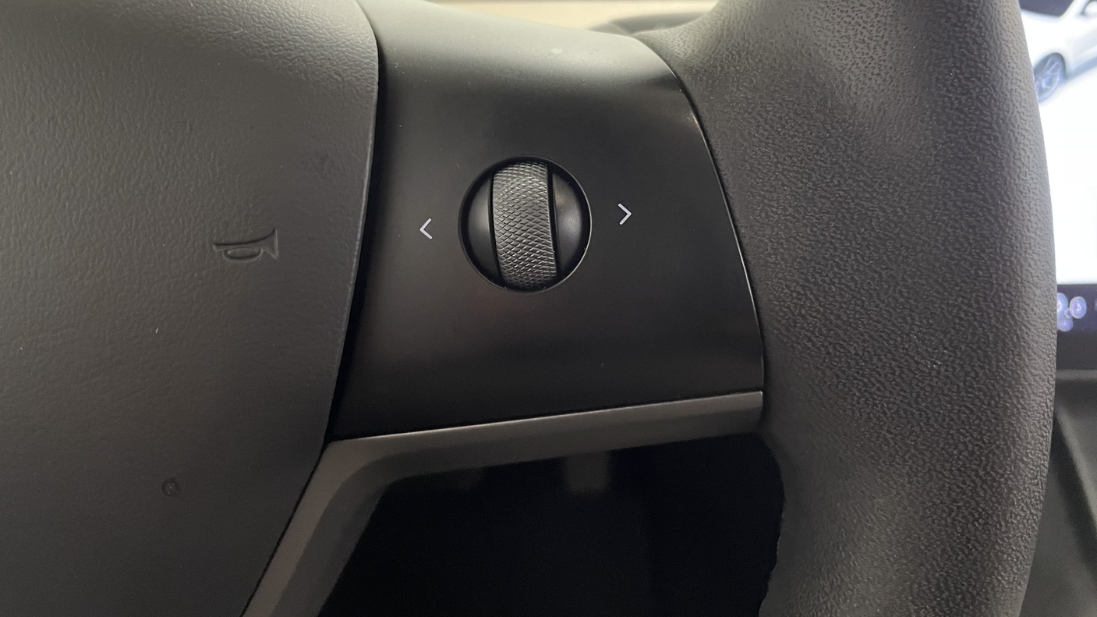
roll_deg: +0.0
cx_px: 557
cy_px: 204
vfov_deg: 39.7
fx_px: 843
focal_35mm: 29
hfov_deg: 66.1
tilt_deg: -20.3
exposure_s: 1/25
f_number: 1.6
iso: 500
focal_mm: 4.2
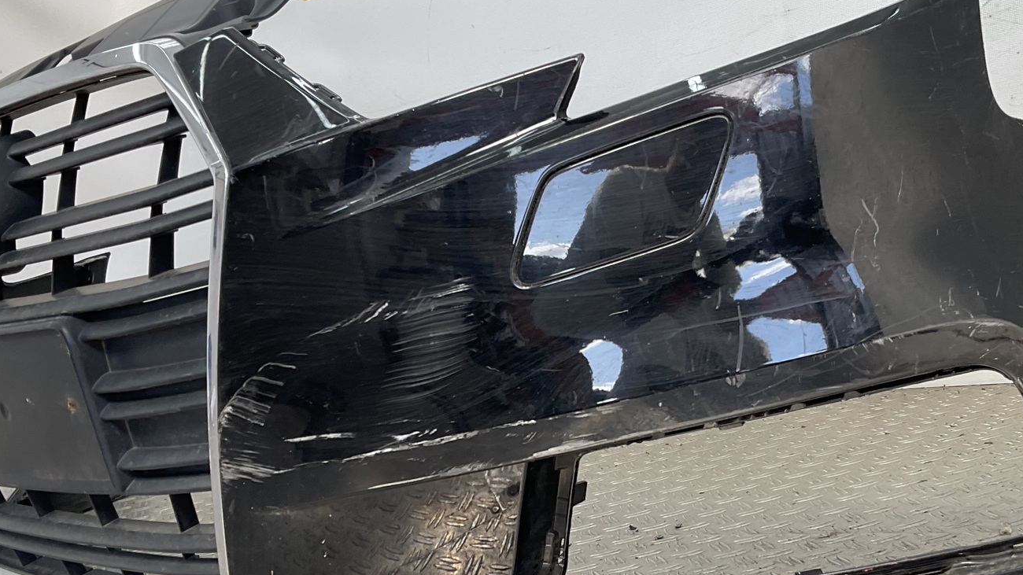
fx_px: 1329
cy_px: 384
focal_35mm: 49
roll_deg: +8.8
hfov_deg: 41.8
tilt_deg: -11.3
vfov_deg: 24.3
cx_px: 639
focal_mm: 3
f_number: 1.8
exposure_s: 1/117
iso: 16
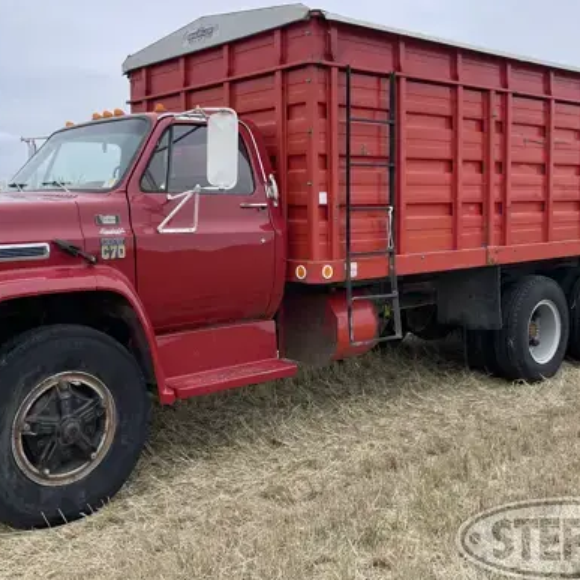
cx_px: 241
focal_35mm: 38
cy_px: 240
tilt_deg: -1.9
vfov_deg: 43.7
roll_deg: +0.2
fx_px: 720
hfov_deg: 43.7
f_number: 1.6
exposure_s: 1/731
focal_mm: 5.1
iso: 32
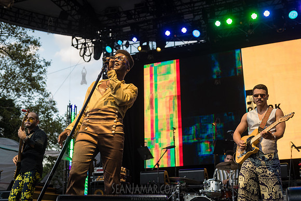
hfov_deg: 41.1
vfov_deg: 28.1
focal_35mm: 48
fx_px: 401
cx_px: 150
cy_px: 100
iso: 640
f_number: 4
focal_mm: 48
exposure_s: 1/320
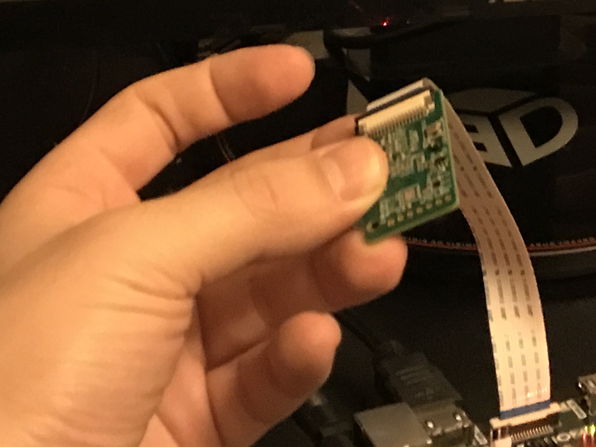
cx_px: 505
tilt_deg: -10.9
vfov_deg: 13.6
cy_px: -270
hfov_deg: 19.2
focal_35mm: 101
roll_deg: -1.0
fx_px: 1739
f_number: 1.8
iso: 100
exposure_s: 1/5
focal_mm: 3.99
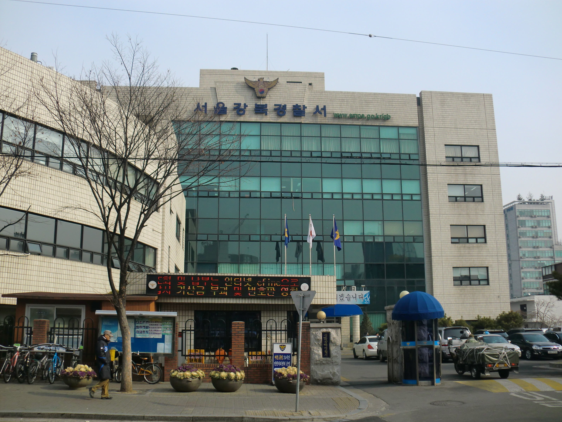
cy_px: 208
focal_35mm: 36
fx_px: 584
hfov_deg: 51.3
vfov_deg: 39.7
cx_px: 289
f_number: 7.8
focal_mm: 6.3
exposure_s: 1/160
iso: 64
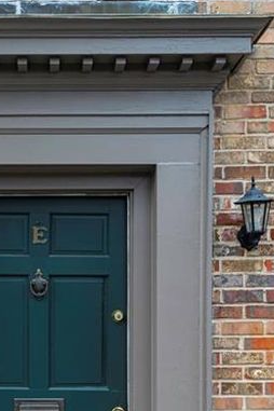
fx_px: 742
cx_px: 37
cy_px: 402
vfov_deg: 29.1
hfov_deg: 20.6
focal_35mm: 65
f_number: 11
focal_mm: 22
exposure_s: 1/60
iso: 400
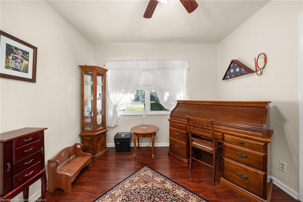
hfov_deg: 112.6
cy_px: 101
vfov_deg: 90.0
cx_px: 152
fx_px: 101
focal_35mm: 12
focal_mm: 12
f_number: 11
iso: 400
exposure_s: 1/8
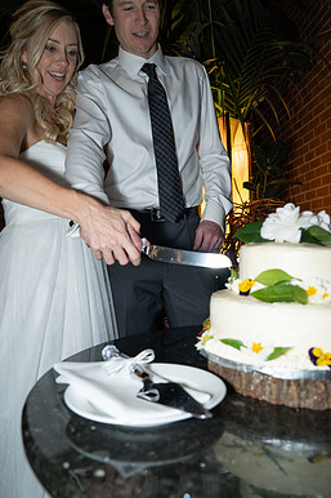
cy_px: 224
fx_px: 386
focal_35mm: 28
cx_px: 184
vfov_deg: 65.3
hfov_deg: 46.3
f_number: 3.5
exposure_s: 1/125
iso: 1600
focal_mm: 24
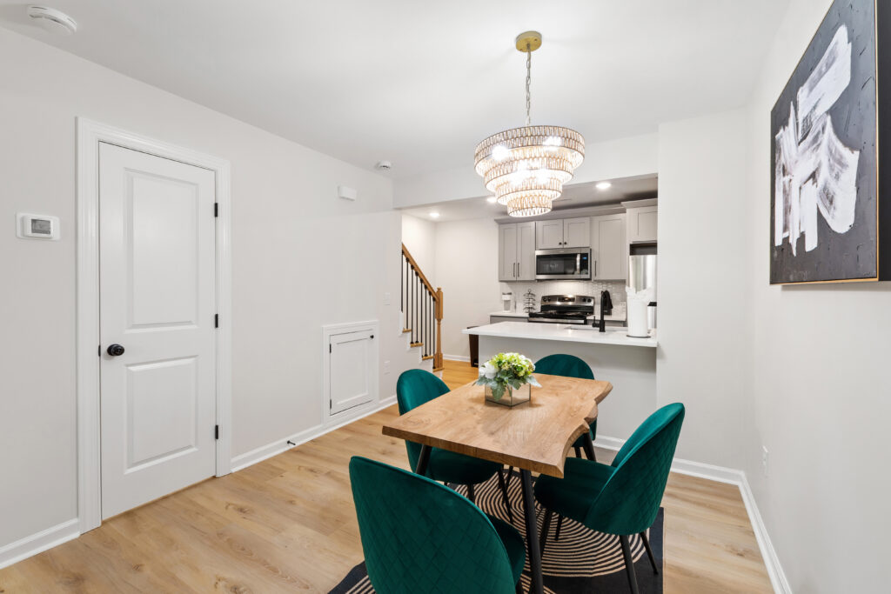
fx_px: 371
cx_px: 446
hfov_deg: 100.4
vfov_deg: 77.3
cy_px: 297
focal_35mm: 15
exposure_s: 1/1.67
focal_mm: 10
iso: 100
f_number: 8
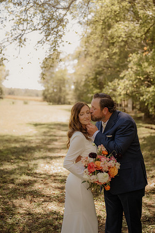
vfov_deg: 37.5
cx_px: 78
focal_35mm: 53
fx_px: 342
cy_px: 116
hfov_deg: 25.5
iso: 400
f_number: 2.8
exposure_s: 1/500
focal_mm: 53
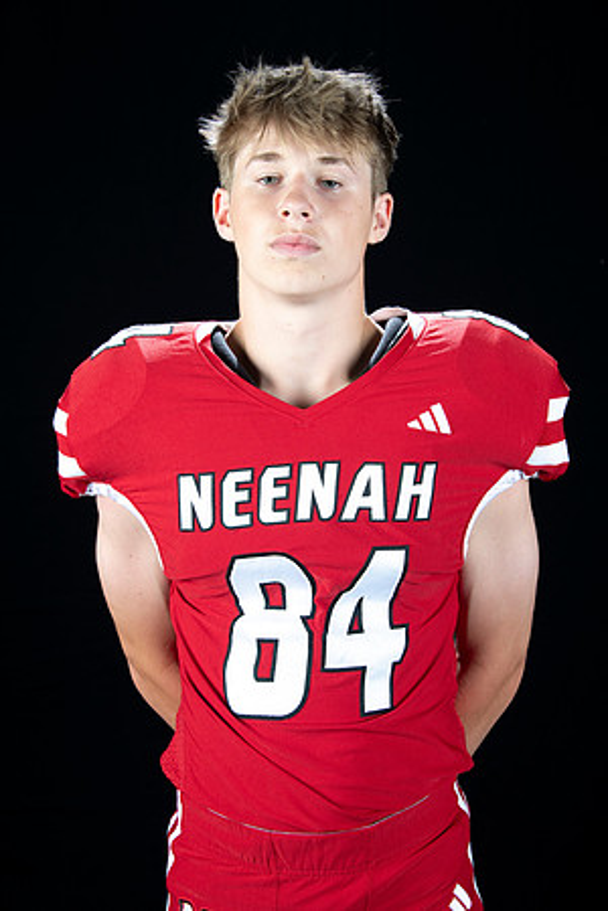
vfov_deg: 32.4
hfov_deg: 21.9
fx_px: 1571
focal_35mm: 62
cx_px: 304
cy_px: 456
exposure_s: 1/160
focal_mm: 62
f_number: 9
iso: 320
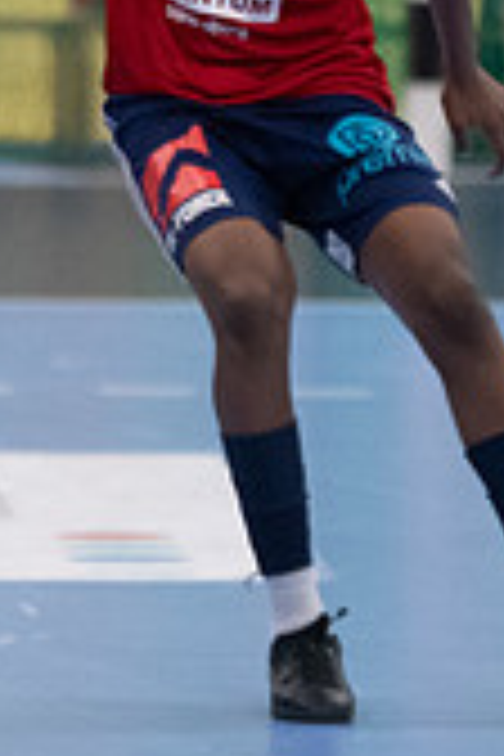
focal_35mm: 796
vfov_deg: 2.6
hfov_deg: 1.7
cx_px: -266
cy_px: 146
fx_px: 16715
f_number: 3.2
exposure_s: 1/500
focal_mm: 150
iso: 3200
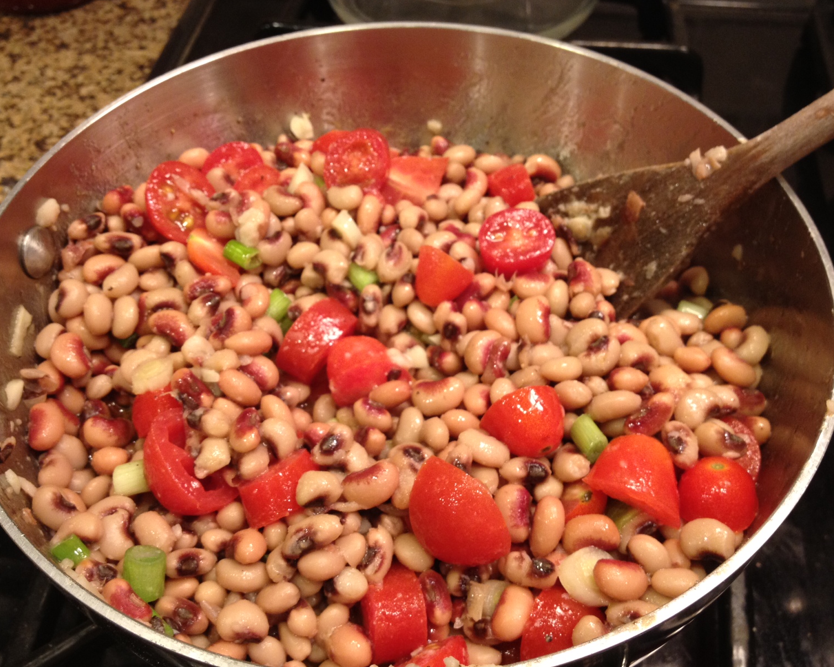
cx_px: 405
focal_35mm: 37
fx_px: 913
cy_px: 332
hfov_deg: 49.1
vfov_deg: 40.1
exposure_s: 1/20
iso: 160
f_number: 2.4
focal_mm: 4.28
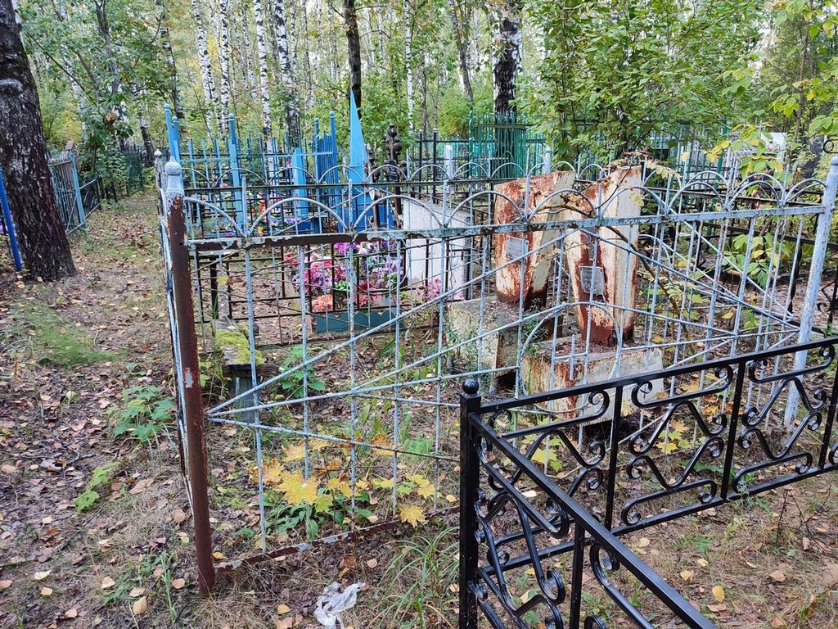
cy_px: 314
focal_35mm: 25
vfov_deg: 54.9
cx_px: 419
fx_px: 605
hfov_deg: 69.4
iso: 181
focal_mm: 6.04
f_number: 1.9
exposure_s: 1/33
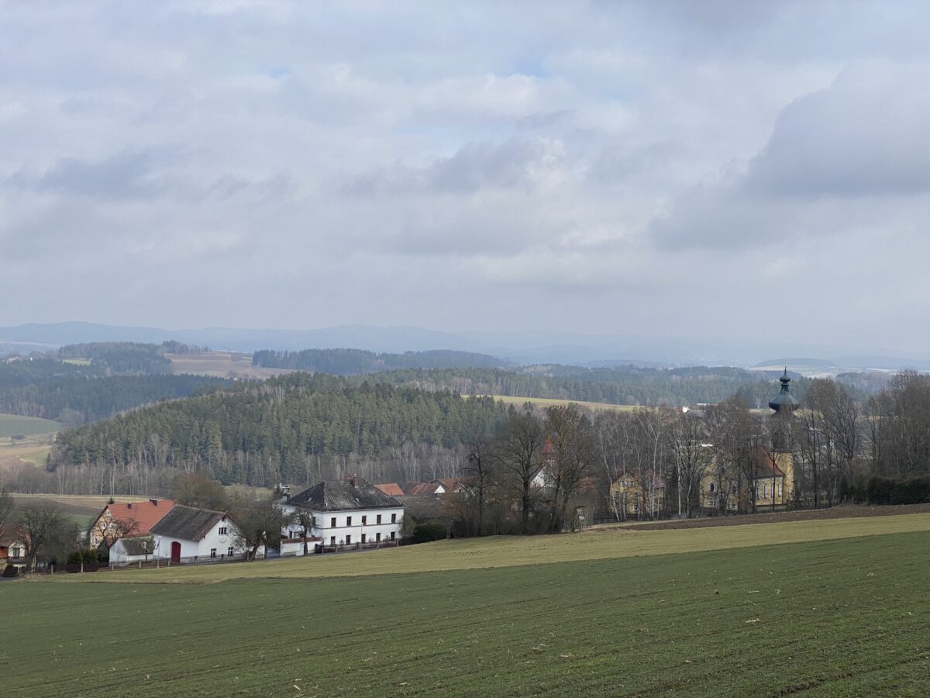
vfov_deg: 28.0
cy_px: 349
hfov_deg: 36.8
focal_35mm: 52
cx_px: 465
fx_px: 1397
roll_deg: -2.6
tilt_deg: +0.7
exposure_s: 1/1597
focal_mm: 6
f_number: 2
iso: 20
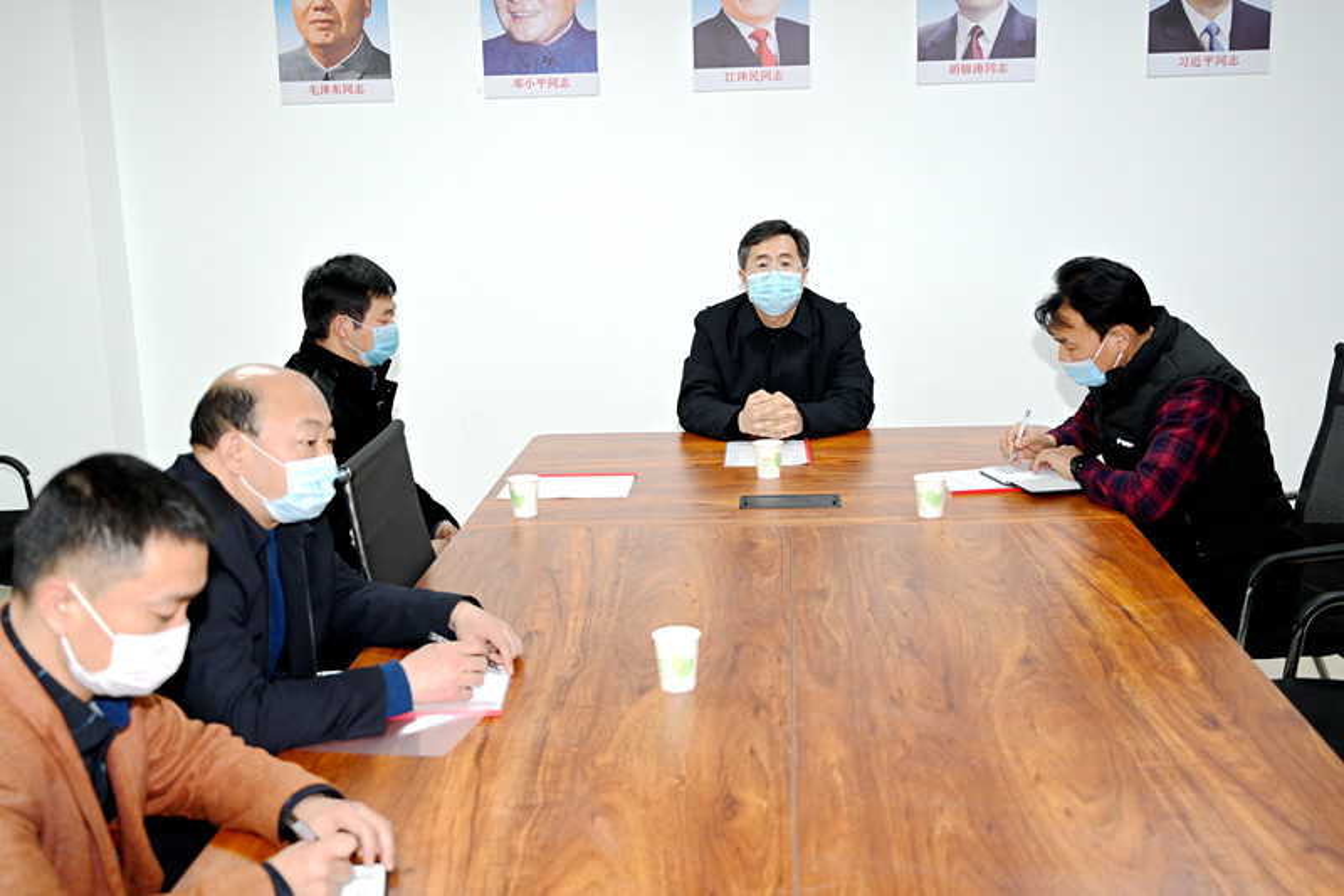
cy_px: 448
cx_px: 672
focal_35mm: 40
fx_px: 1493
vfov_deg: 33.4
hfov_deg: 48.5
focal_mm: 40
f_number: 4
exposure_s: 1/60
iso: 450
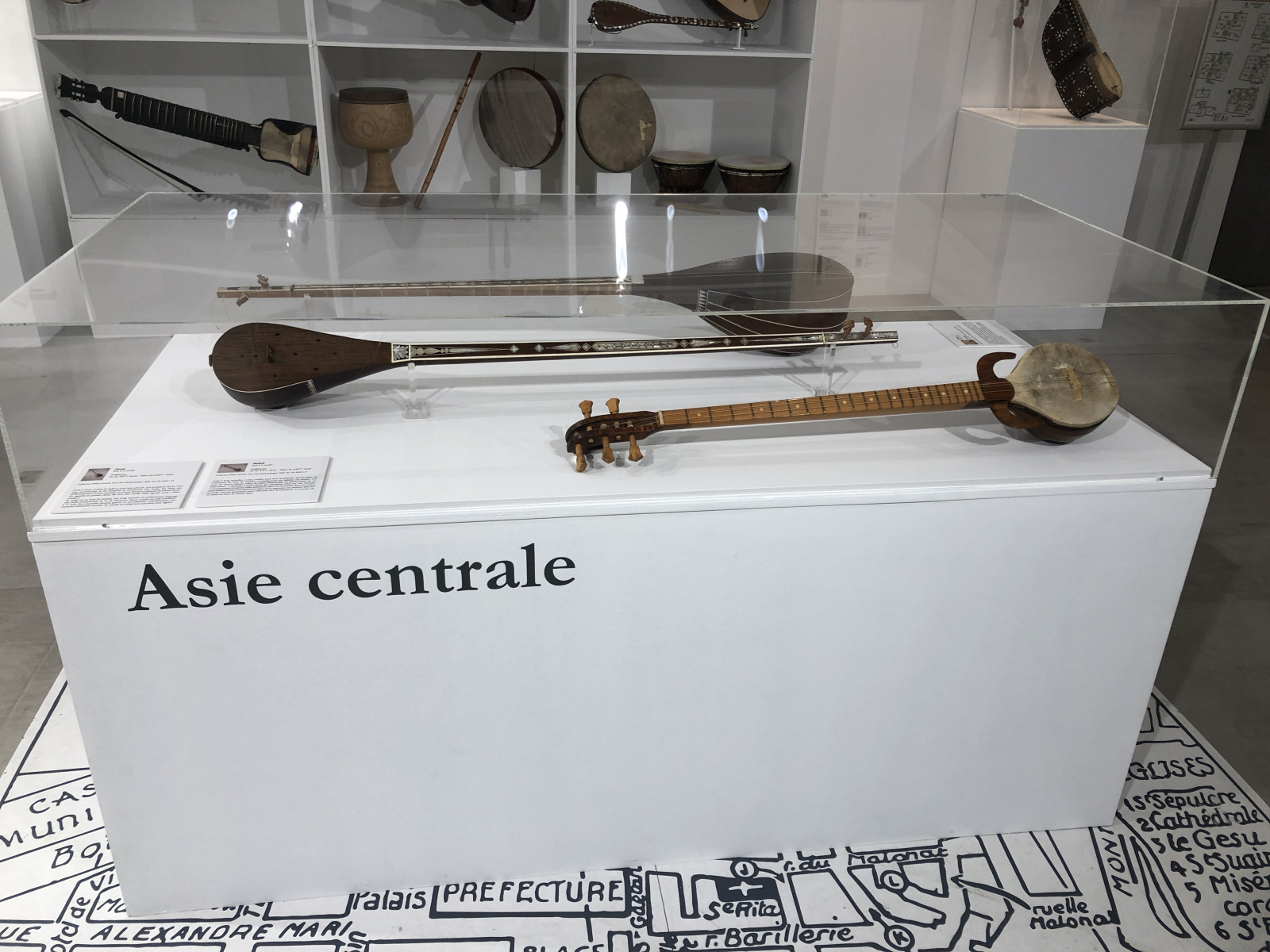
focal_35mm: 28
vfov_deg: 49.7
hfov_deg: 63.4
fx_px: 1027
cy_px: 476
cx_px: 635
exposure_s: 1/100
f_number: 1.8
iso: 40
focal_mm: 3.99
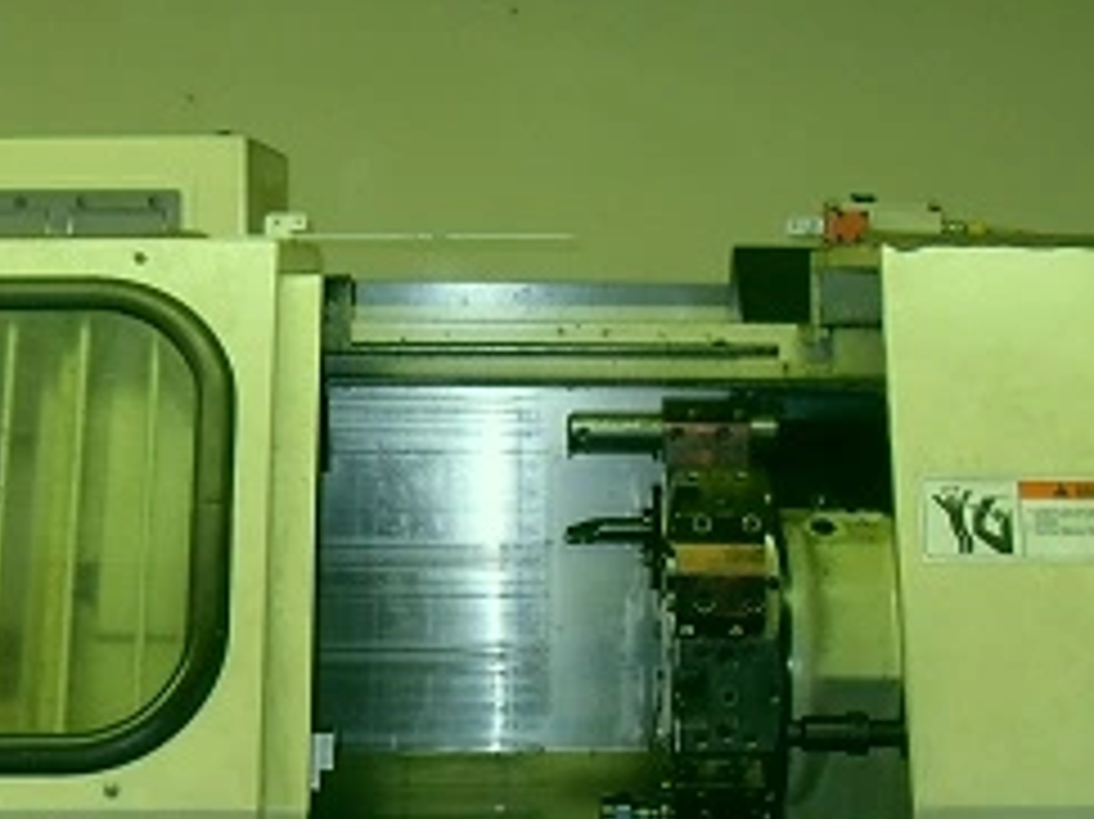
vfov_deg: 17.4
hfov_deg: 23.3
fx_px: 2653
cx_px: 644
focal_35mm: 84
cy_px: 630
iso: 100
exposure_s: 1/45
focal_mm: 6.3
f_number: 2.8
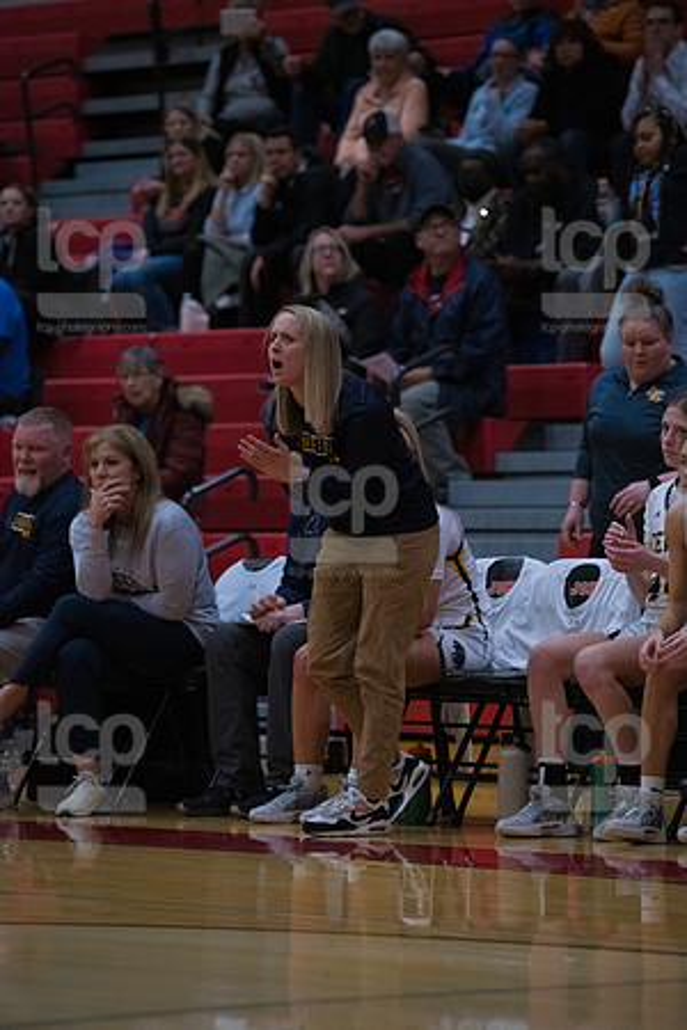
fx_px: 5295
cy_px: 515
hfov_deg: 7.4
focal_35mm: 185
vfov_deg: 11.1
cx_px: 344
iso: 8000
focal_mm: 185
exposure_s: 1/1600
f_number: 4
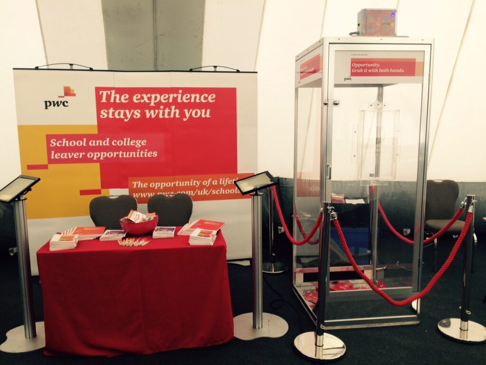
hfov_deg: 61.7
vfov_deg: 48.2
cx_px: 243
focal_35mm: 29
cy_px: 182
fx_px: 407
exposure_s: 1/120
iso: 32
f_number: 2.2
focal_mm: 4.15
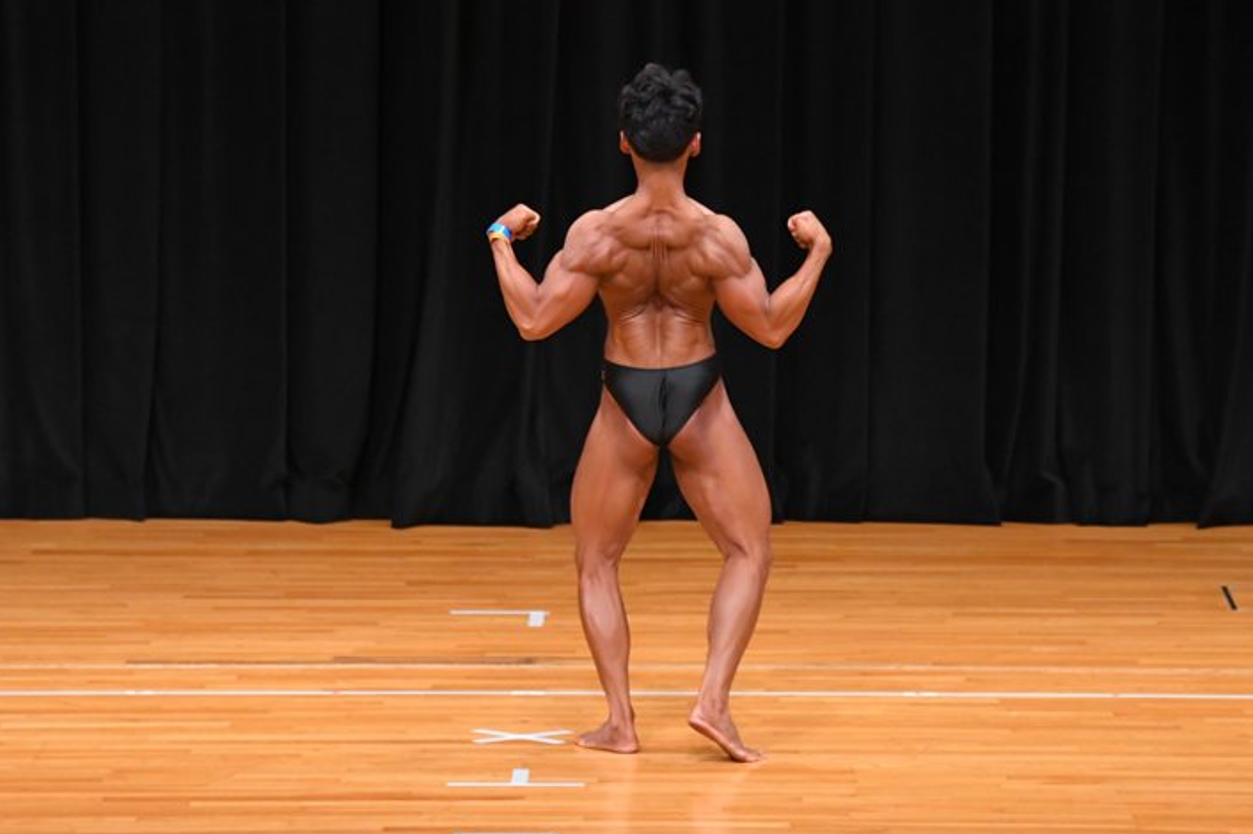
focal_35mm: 247
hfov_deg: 8.3
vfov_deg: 5.6
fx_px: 8593
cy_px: 389
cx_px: 624
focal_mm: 150
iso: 4000
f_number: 5.6
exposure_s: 1/400
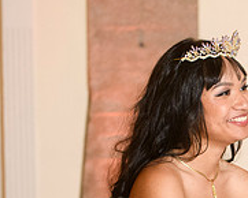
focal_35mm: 275
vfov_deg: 5.6
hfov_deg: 6.9
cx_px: 347
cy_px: 239
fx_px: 2020
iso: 3200
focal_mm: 86
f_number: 4.5
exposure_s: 1/100
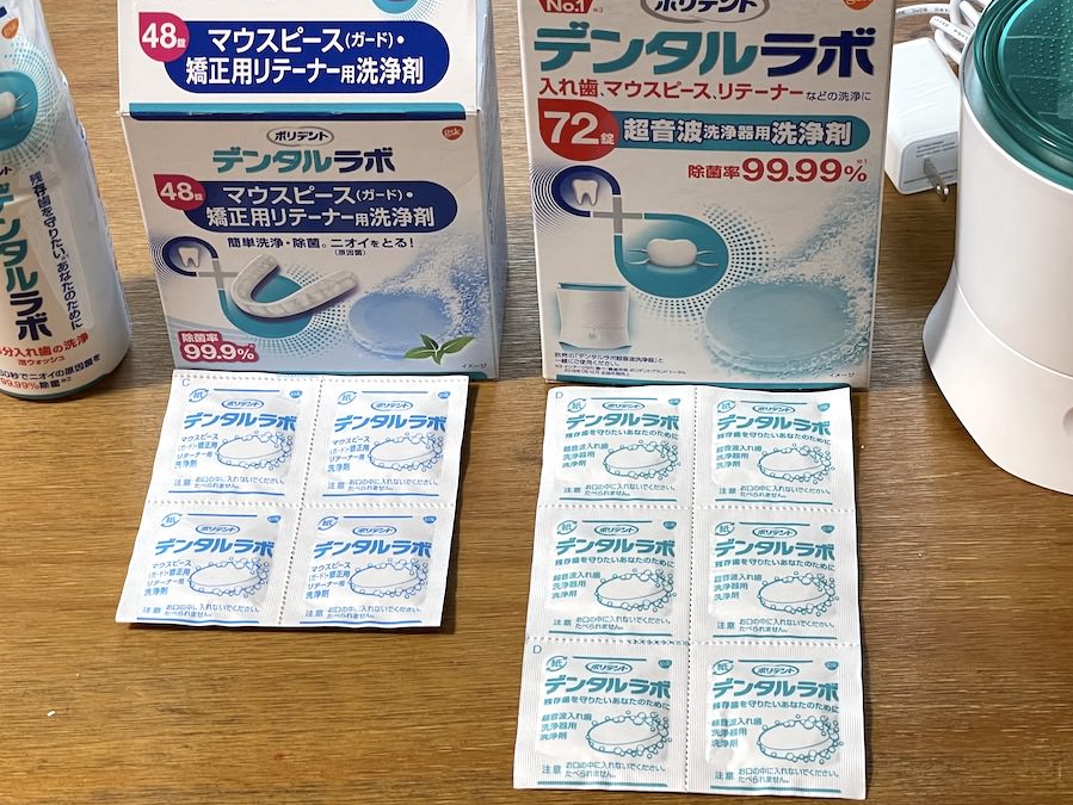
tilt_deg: -44.8
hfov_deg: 26.3
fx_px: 2295
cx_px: 621
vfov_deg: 19.9
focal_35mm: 74
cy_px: 283
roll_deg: +1.4
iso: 160
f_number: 2
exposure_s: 1/50
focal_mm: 6
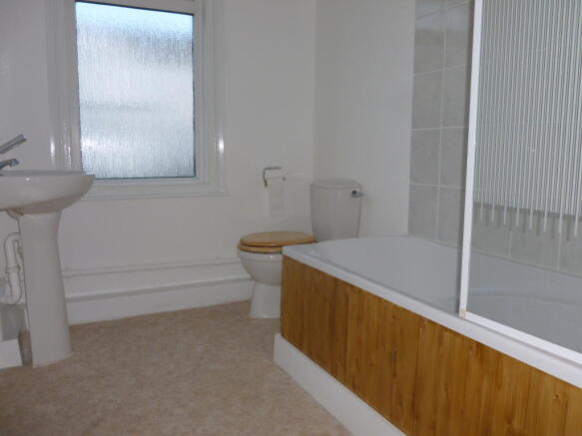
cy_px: 218
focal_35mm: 28
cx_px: 291
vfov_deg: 49.7
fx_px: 471
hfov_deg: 63.5
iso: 100
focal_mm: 5
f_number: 3.3
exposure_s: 1/60
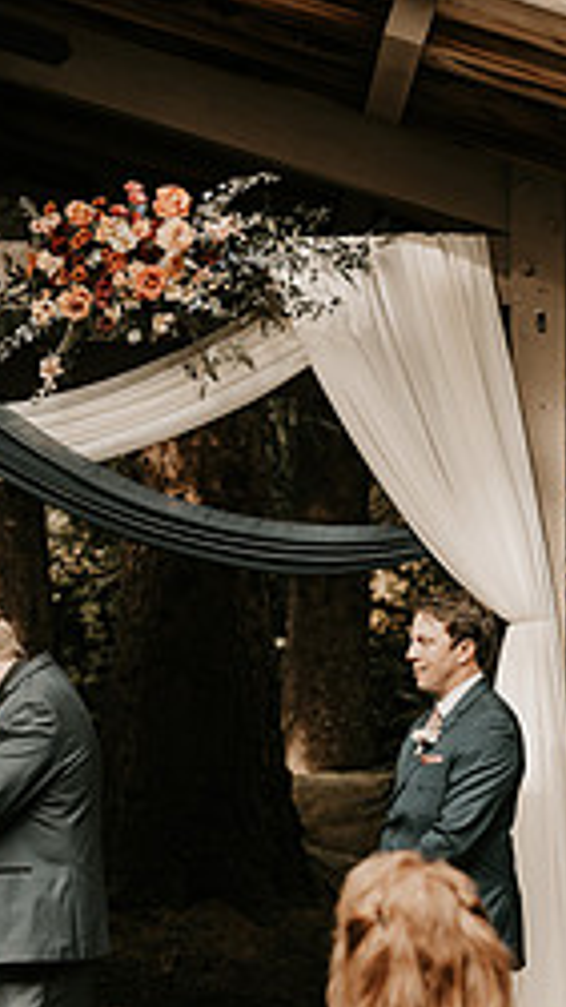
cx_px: 92
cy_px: 706
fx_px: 2511
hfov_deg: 12.8
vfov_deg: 22.6
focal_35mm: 94
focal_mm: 50
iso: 640
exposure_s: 1/1600
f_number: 2.5
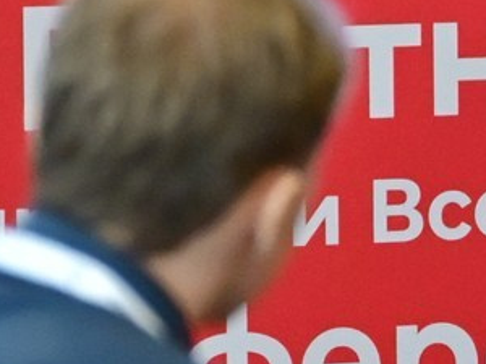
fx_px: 8999
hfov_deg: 3.1
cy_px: -720
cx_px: 1186
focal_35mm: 641
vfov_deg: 2.3
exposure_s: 1/250
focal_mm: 78
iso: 6400
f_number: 2.5
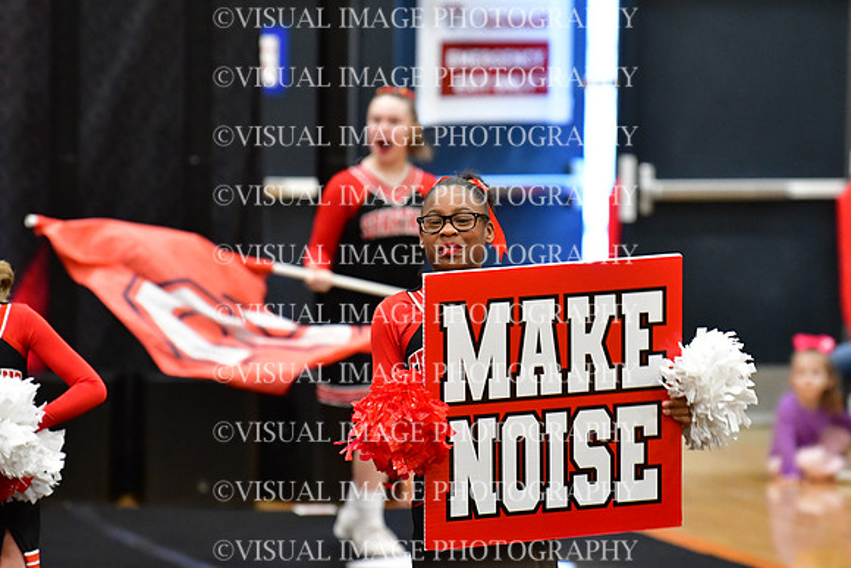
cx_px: 426
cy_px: 284
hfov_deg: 6.9
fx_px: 7093
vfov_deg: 4.6
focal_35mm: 300
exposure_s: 1/500
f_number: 3.5
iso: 5000
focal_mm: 200
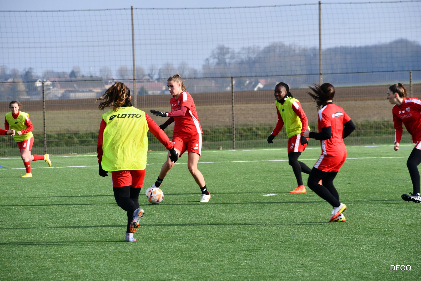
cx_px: 210
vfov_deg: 6.5
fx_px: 2456
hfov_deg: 9.8
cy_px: 140
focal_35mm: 210
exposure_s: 1/500
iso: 180
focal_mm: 140
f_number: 8
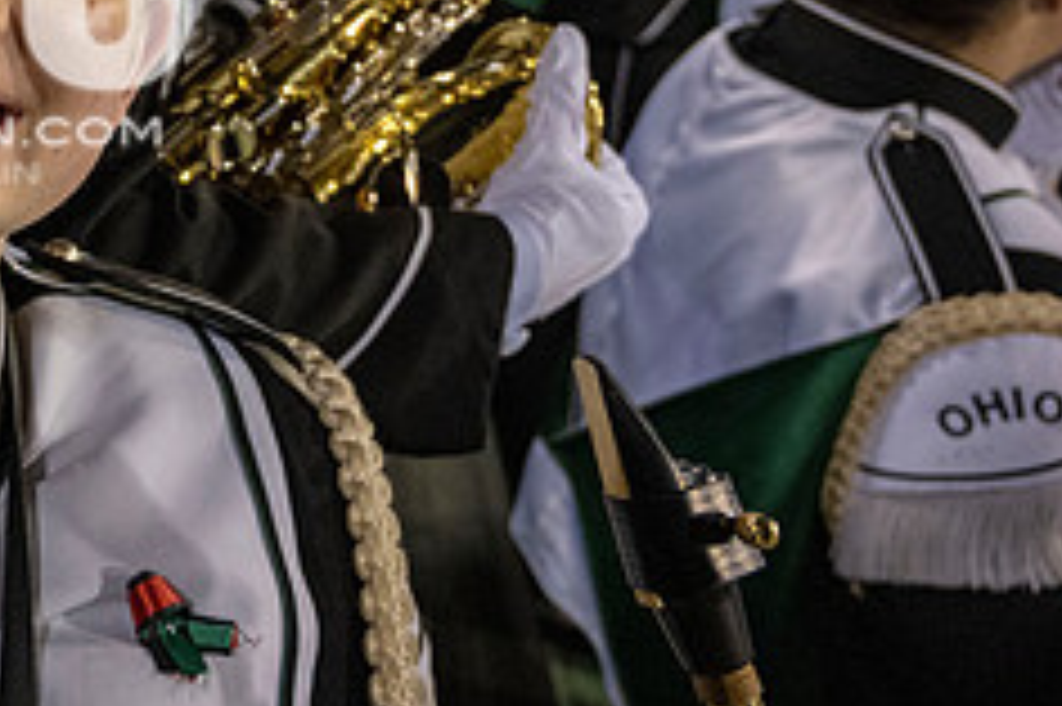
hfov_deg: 30.0
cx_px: -148
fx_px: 1739
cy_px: -29
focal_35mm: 59
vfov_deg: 22.0
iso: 2500
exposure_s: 1/500
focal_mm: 24
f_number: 4
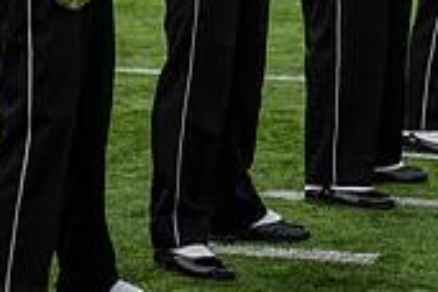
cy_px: -196
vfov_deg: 5.7
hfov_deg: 8.6
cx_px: 343
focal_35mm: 238
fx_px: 2895
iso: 125
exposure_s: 1/500
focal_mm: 70
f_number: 2.8
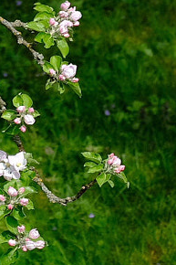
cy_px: -70
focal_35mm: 1171
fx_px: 8597
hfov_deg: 1.2
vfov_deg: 1.8
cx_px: -523
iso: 200
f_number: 6.4
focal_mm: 141.3
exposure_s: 1/340
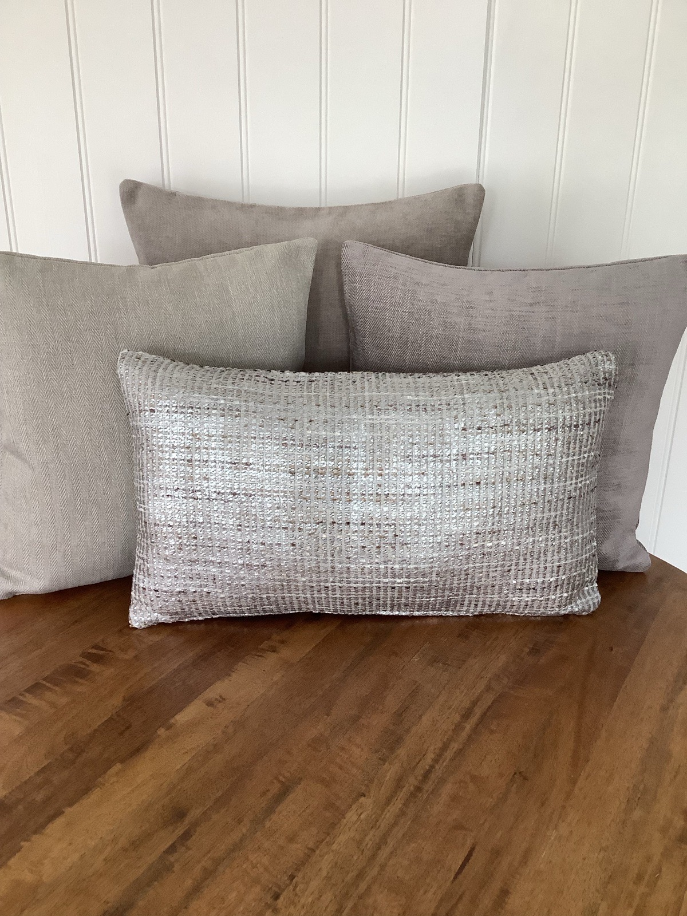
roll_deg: -0.8
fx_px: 820
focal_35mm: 31
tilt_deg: -20.2
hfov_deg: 45.4
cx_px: 344
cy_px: 458
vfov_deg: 58.4
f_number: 2.4
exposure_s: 1/60
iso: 160
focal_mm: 3.3
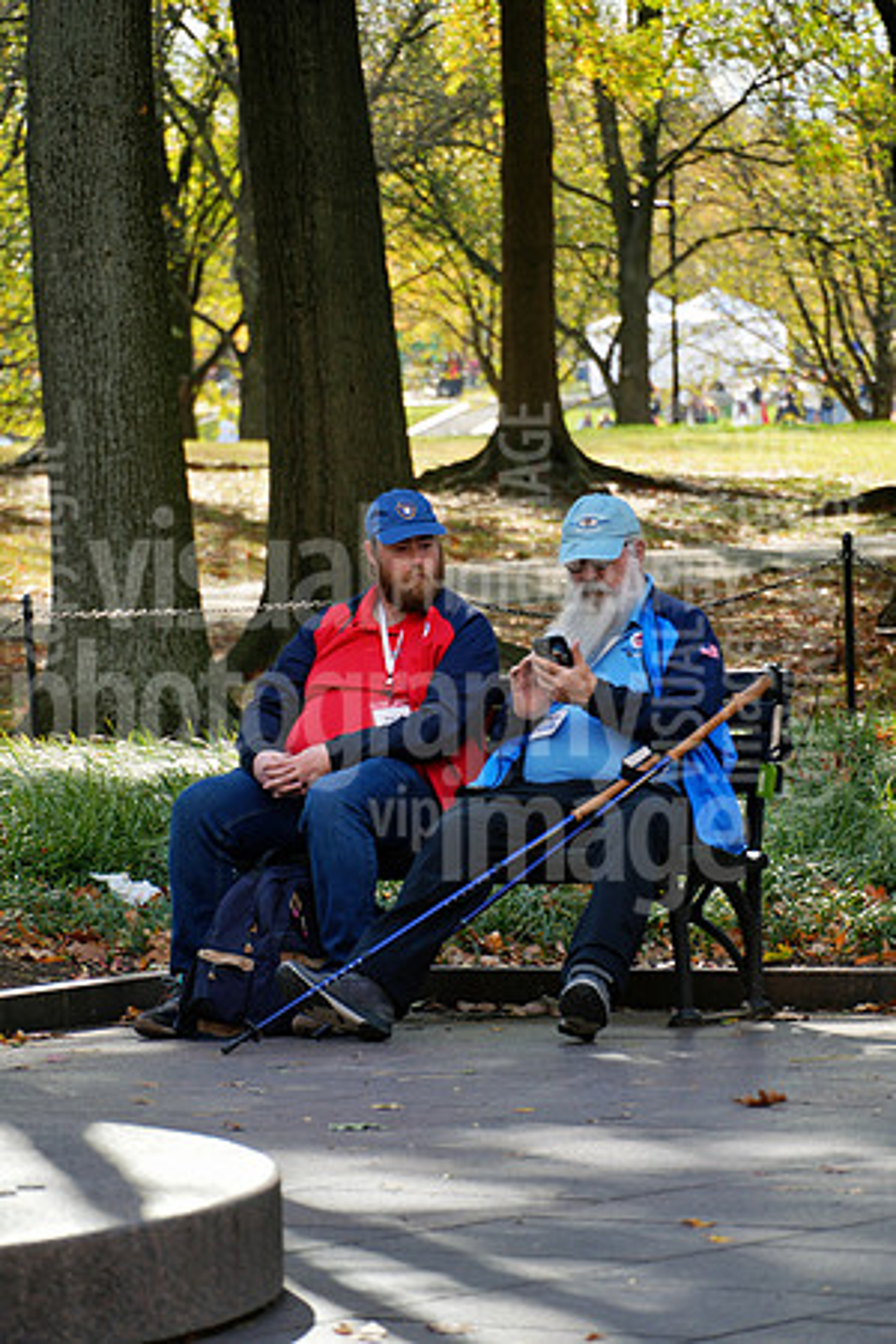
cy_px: 672
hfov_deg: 6.8
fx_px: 7559
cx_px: 448
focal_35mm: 202
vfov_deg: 10.2
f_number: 5.6
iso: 100
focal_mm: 135
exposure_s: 1/100
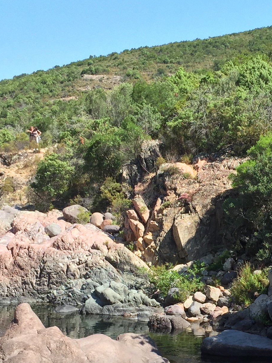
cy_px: 274
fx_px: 817
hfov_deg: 18.6
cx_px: 247
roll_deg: -2.0
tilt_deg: -5.1
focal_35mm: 78
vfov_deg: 24.7
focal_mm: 4.15
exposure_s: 1/920
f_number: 2.2
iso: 32
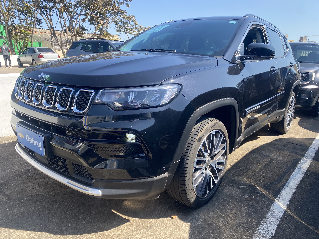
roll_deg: -3.2
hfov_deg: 67.3
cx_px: 160
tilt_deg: -13.3
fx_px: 240
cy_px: 120
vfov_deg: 53.1
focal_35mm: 26
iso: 32
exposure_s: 1/706
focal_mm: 4.25
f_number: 1.8
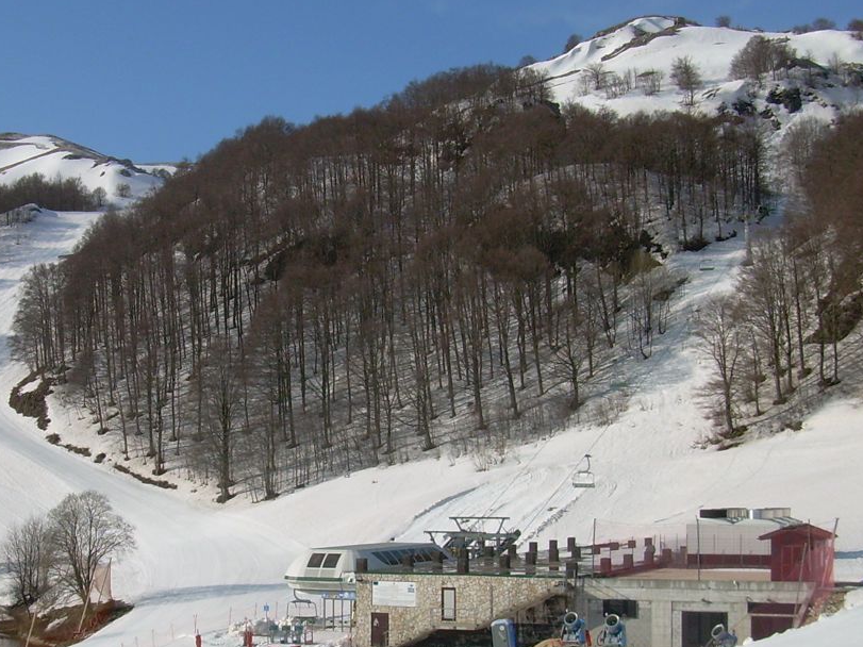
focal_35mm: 60
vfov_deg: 24.4
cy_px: 381
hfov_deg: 32.0
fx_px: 1496
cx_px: 312
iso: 50
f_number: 4.6
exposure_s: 1/771
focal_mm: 6.3
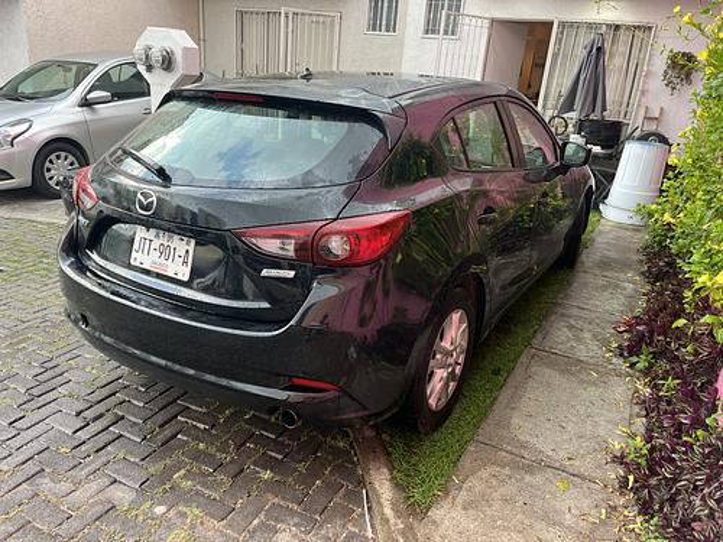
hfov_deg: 67.3
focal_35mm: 26
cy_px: 271
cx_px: 362
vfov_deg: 53.1
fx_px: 543
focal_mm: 5.1
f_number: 1.6
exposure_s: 1/121
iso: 64
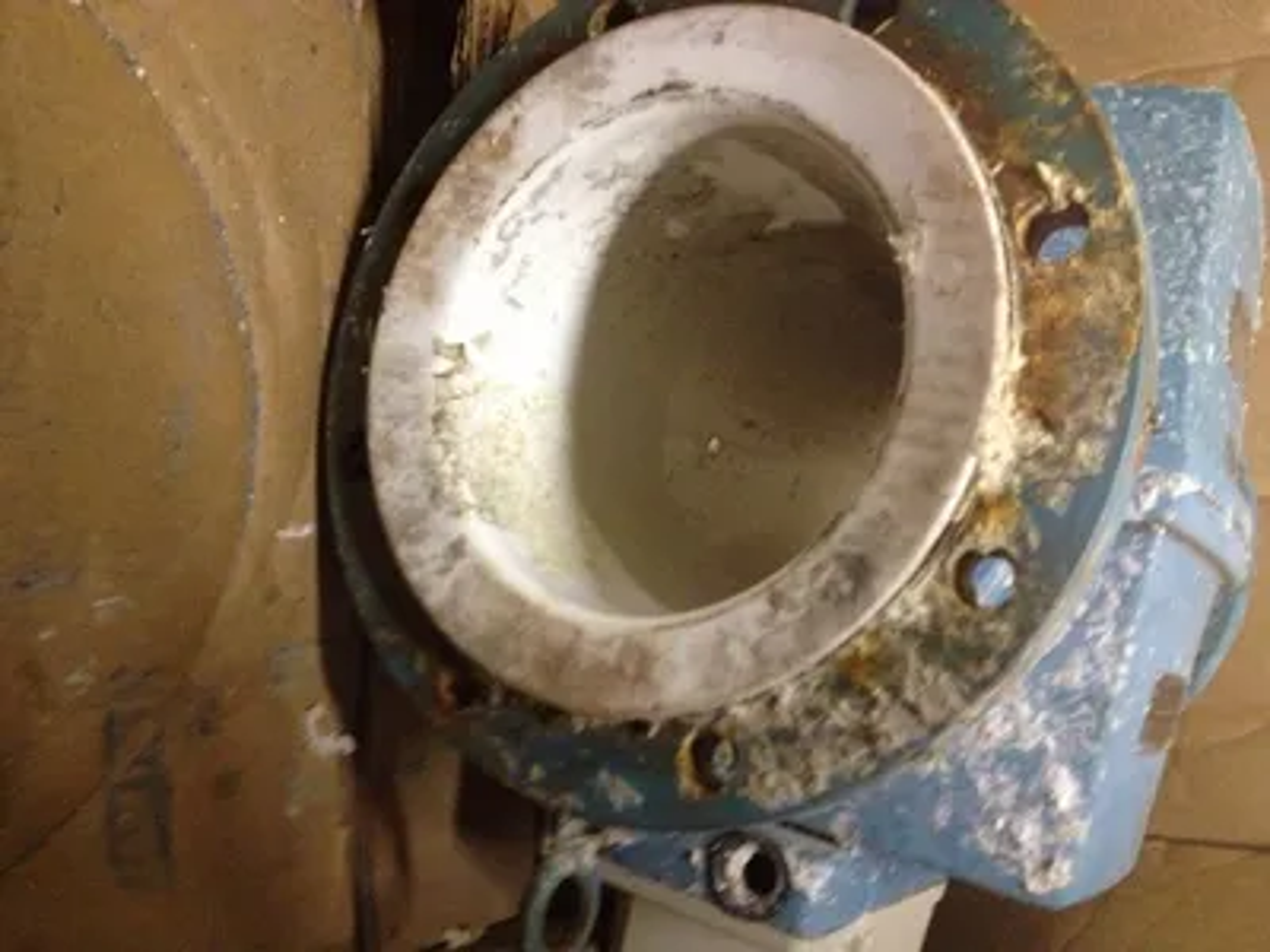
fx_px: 1284
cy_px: 476
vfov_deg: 40.7
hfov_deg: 52.6
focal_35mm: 35
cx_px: 635
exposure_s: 1/20
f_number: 2.4
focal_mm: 4.28
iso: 400
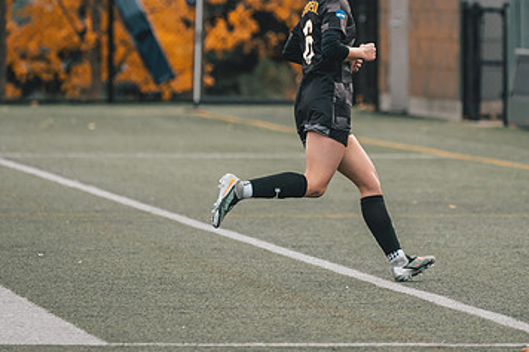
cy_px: 110
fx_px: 9635
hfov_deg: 3.1
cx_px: 322
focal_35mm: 656
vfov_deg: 2.1
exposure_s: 1/800
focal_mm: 365
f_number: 6.3
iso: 800
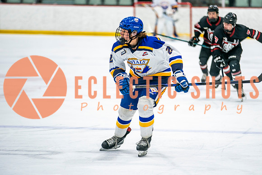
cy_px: 80
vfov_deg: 5.9
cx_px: 164
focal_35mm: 232
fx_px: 1685
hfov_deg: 8.9
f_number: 2.8
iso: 640
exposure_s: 1/640
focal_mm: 180
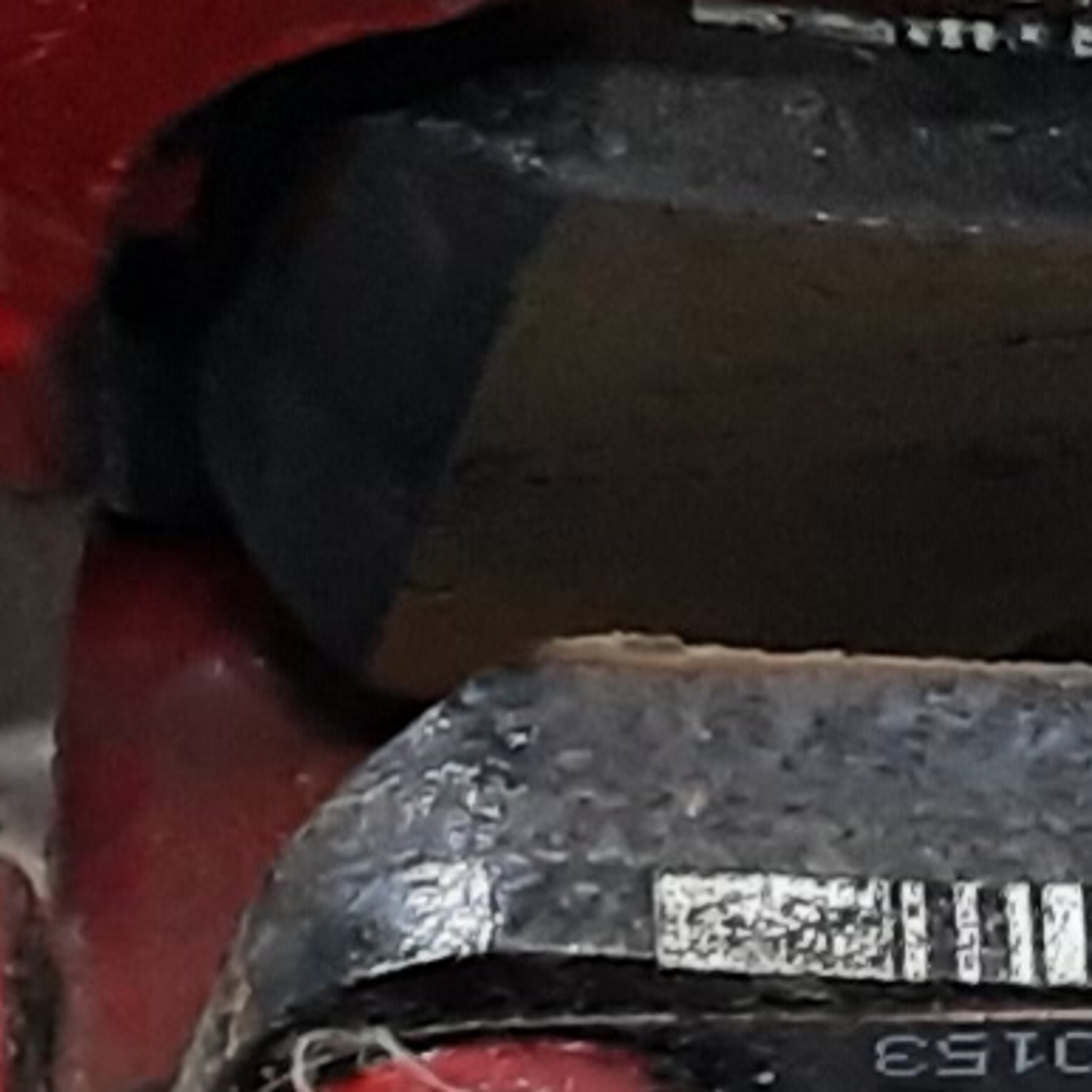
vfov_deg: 8.7
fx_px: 7209
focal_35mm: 202
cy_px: 512
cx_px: 999
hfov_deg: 8.6
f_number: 1.9
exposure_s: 1/50
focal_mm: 2.91
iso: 125
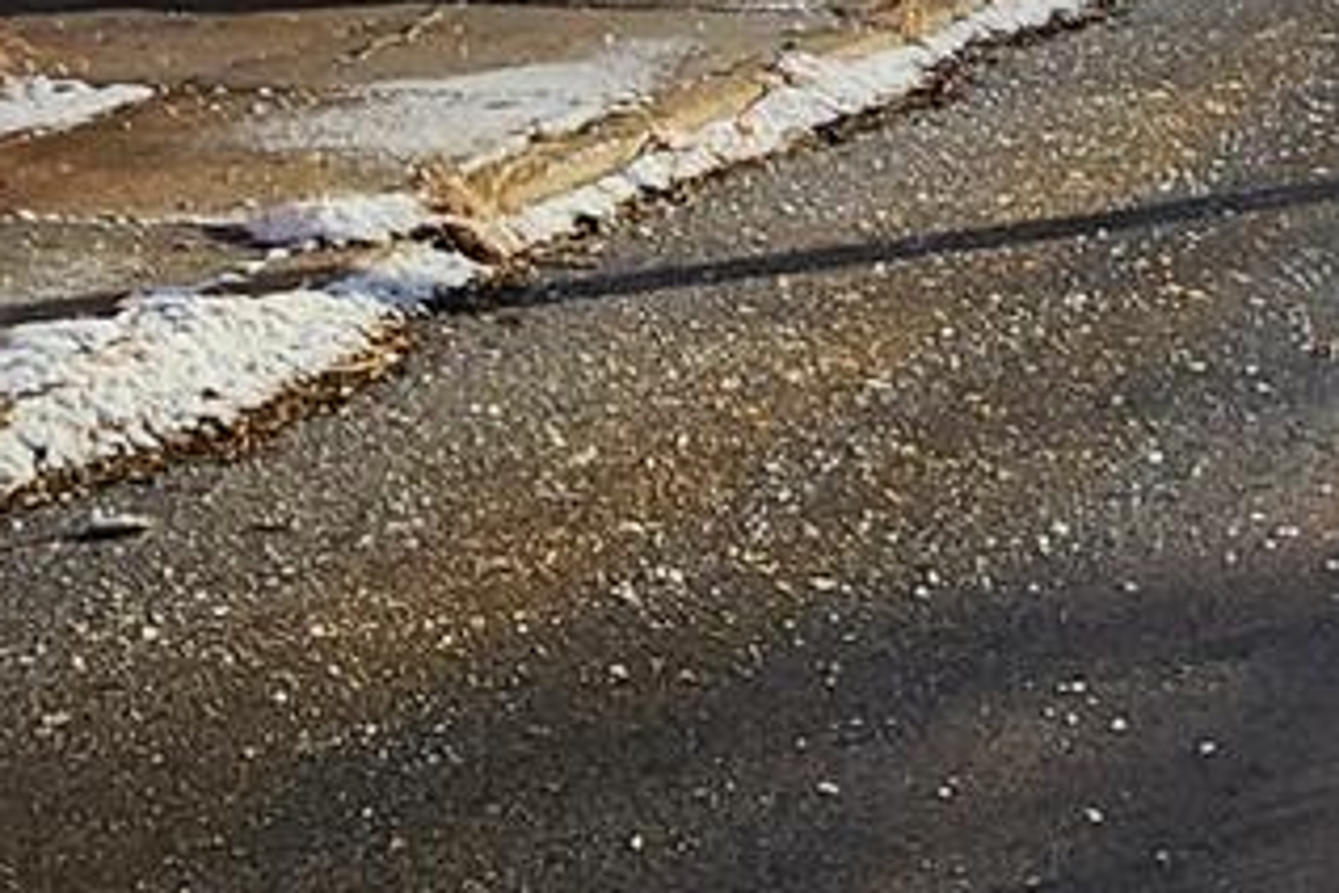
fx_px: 3236
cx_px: 1781
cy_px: -725
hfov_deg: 21.1
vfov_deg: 13.9
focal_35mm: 87
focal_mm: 2.2
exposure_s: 1/2572
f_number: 2.2
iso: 50
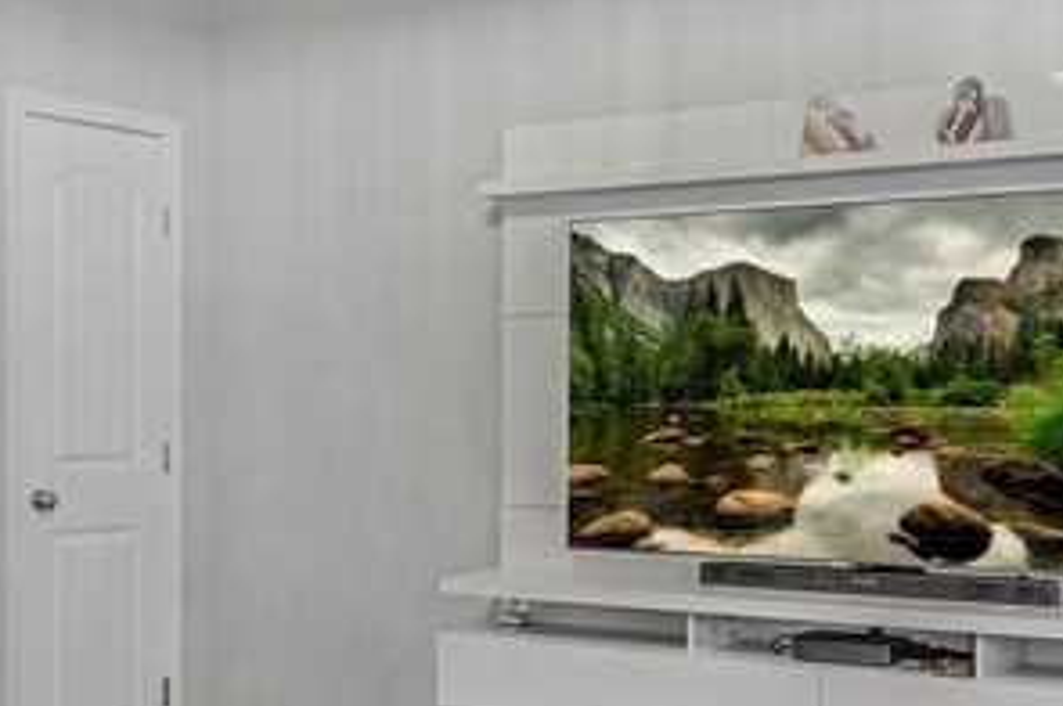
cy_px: 423
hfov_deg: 32.7
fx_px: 1795
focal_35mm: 61
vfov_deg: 22.2
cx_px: 339
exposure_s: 1
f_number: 7.1
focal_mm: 11
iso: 100
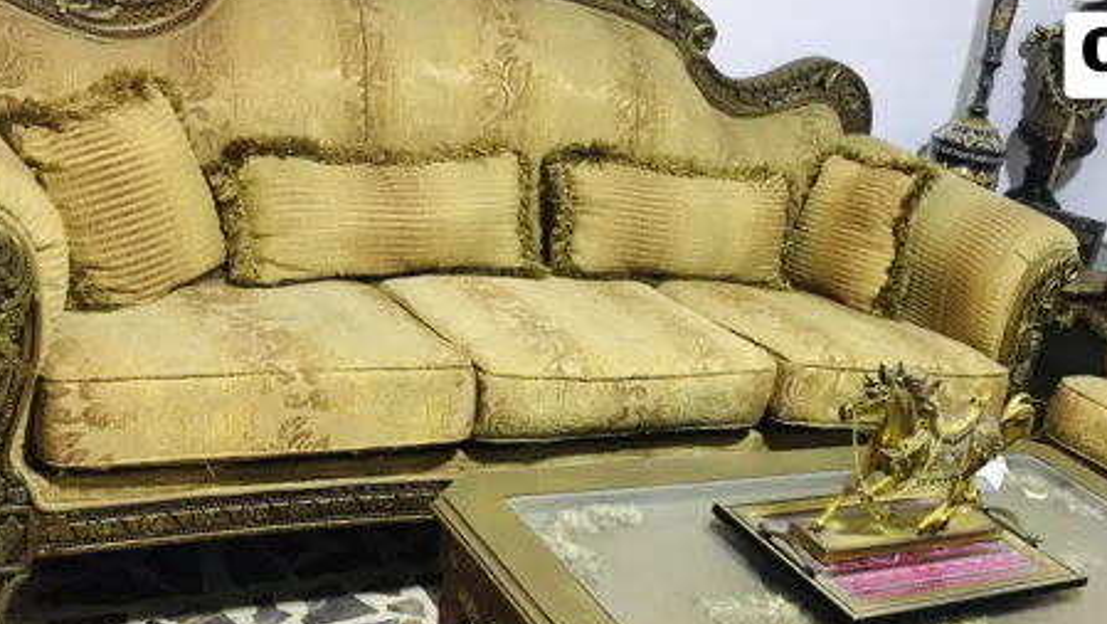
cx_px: 693
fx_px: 1321
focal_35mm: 45
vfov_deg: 26.3
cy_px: 454
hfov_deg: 45.1
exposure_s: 1/10
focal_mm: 4.15
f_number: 2.2
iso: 80
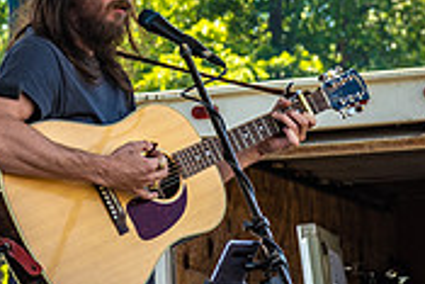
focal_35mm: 232
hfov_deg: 8.6
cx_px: -262
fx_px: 2741
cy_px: -23
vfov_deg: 5.9
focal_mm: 70
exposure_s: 1/160
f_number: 6.3
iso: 100
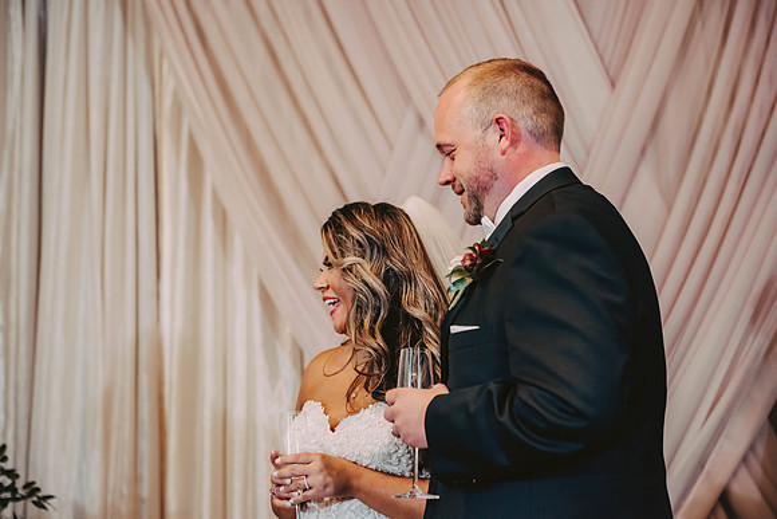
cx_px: 388
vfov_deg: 19.5
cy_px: 260
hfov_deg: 28.8
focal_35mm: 70
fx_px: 1511
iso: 2000
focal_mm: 70
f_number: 3.2
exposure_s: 1/250
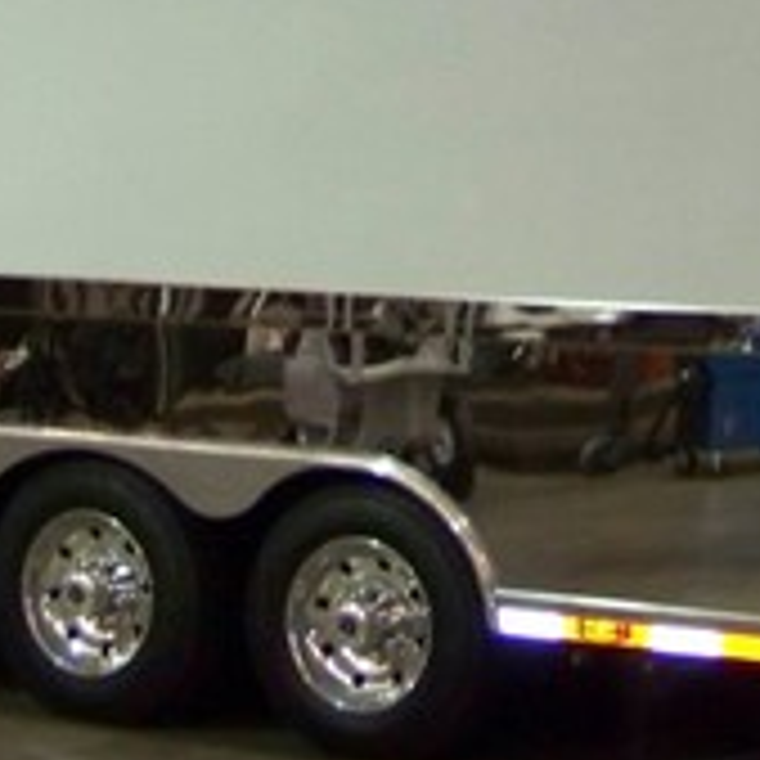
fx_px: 3279
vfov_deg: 13.1
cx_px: 751
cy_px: 70
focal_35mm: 132
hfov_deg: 13.1
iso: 200
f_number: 2.8
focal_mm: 5.85
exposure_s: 1/30
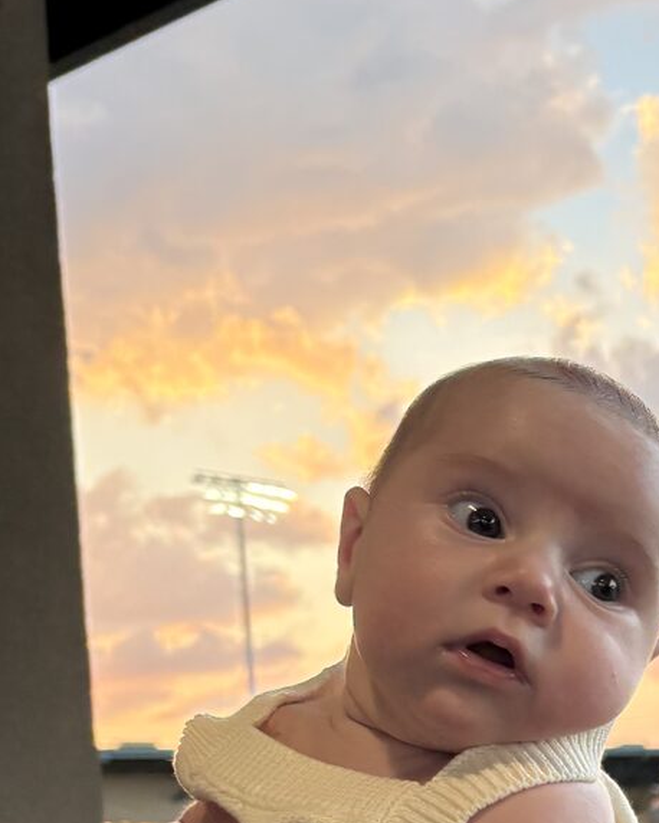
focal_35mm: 71
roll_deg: +2.2
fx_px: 1730
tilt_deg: -1.5
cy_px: 879
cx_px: 862
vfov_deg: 25.1
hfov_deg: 19.8
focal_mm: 5.96
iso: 80
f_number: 1.6
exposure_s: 1/205
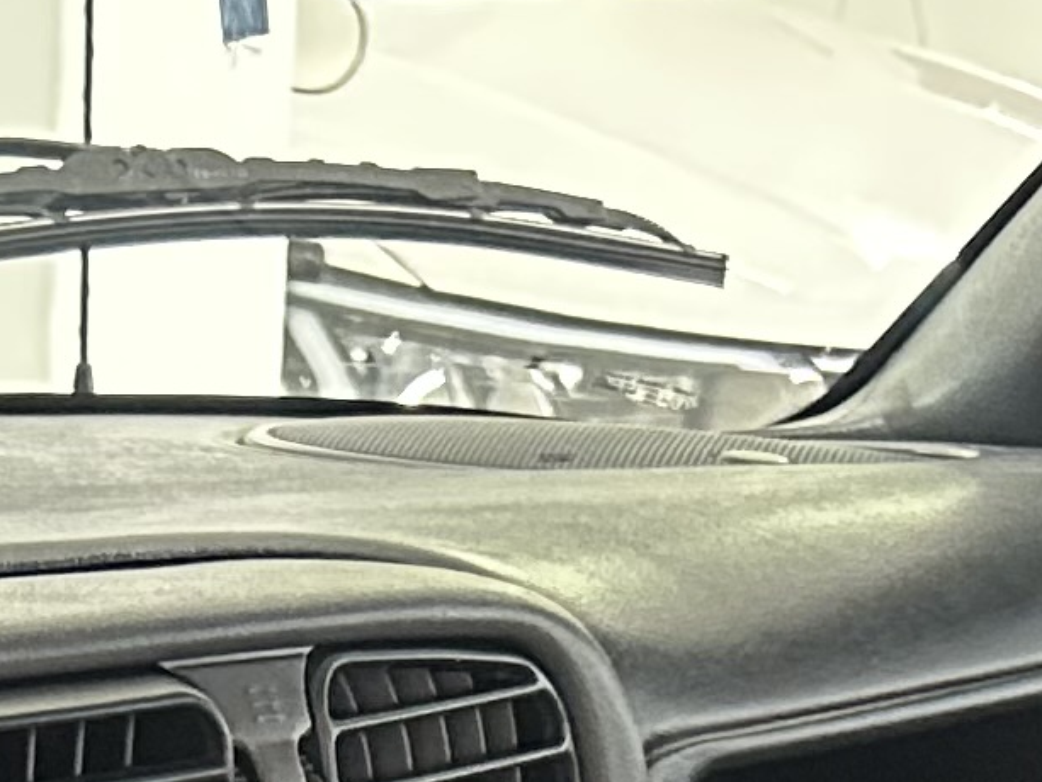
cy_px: 2178
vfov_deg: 7.8
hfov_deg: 11.4
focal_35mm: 171
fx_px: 5148
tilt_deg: -26.1
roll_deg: -1.0
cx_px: -126
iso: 640
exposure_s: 1/30
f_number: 1.5
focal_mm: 5.7
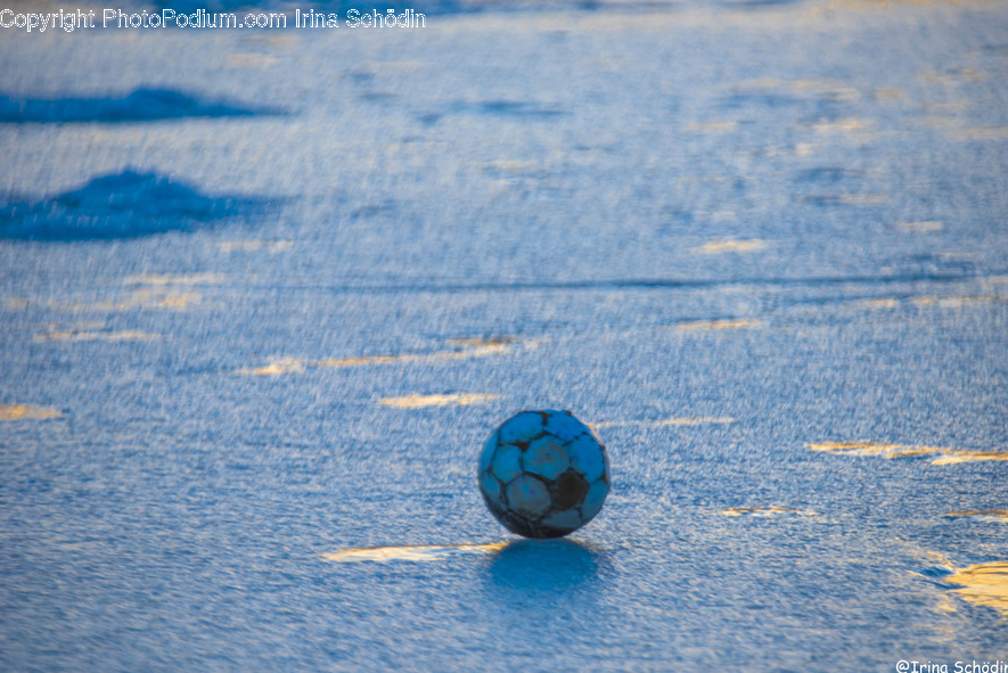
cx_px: 510
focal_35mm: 407
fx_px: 11401
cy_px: 334
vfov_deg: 3.4
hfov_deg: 5.1
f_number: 6
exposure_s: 1/80
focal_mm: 400
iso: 100
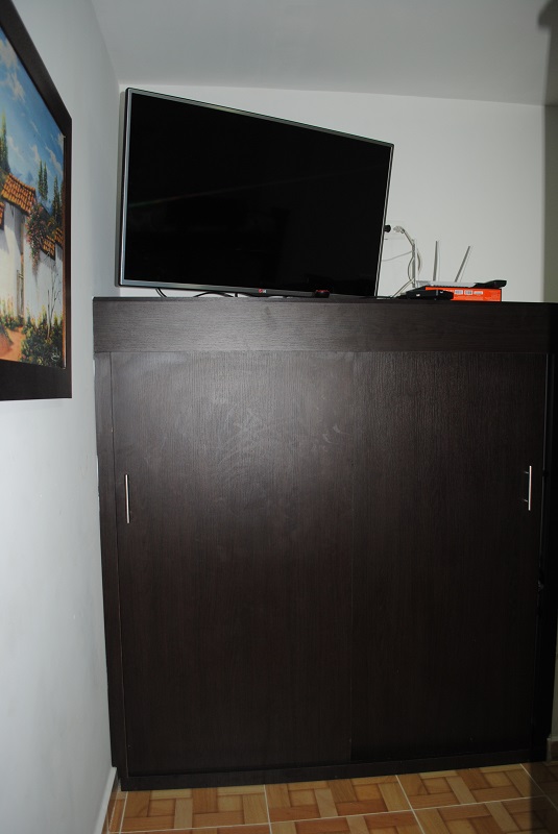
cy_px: 417
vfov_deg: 67.3
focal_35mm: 27
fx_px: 626
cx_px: 279
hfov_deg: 48.0
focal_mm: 18
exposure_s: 1/60
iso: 200
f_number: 3.5
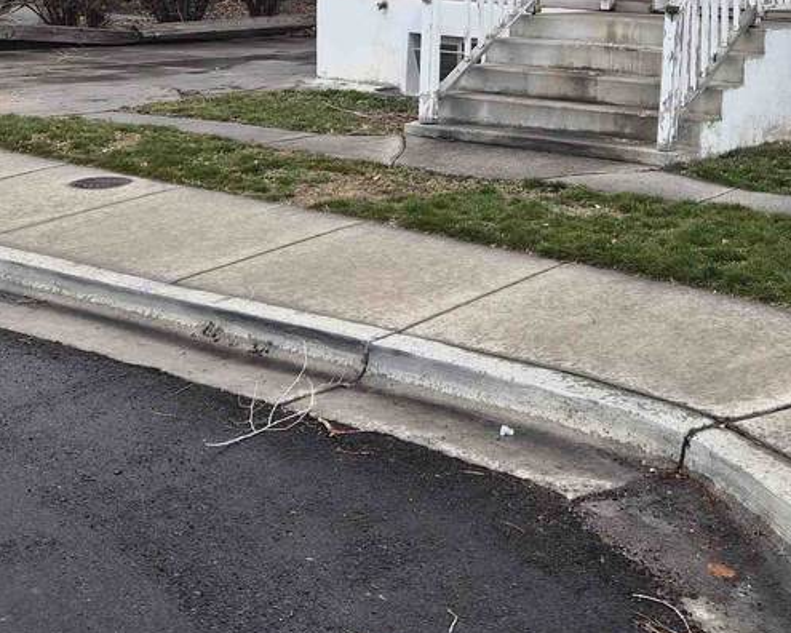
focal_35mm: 58
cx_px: 663
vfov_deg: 24.5
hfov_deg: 31.4
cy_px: -64
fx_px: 1358
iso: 80
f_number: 1.8
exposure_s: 1/738
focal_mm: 5.4
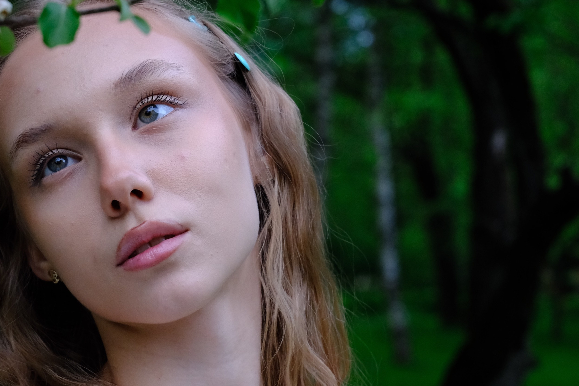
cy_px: 207
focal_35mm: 115
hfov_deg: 17.7
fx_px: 1849
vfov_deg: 11.9
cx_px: 182
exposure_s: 1/500
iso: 2000
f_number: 4.8
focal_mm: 50
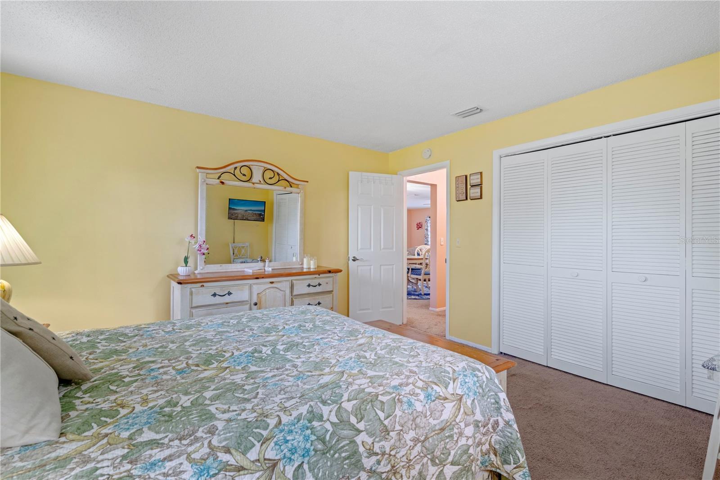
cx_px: 360
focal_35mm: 16
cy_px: 240
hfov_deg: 96.7
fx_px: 320
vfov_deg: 73.7
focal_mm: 16
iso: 100
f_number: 10
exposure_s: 5
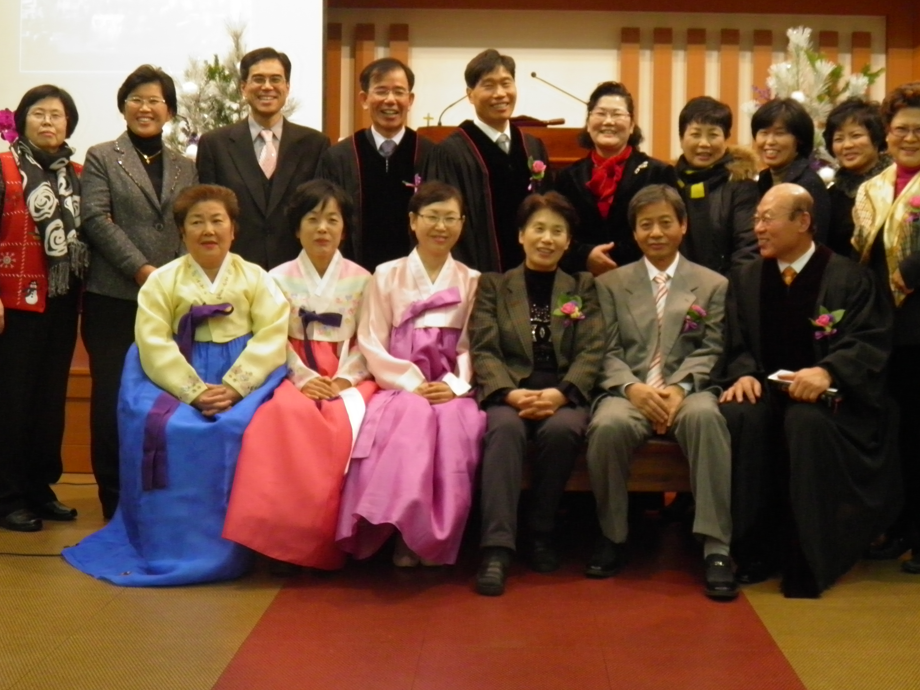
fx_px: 1355
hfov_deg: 37.5
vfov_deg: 28.5
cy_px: 283
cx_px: 502
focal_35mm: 51
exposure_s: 1/40
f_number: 3.2
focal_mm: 7.1
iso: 250
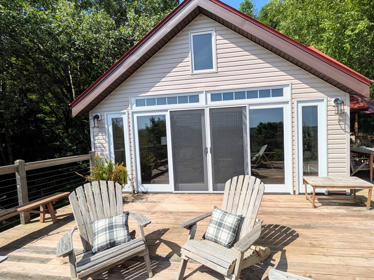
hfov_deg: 90.2
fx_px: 184
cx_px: 219
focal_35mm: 17
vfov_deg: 74.7
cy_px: 143
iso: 56
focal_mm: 1.83
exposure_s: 1/2188
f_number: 2.2
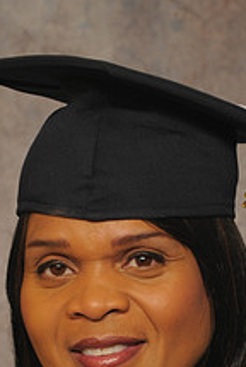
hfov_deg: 3.8
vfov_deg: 5.7
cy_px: 326
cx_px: 115
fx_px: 3709
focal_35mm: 363
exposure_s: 1/60
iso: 200
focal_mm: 90
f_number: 5.6
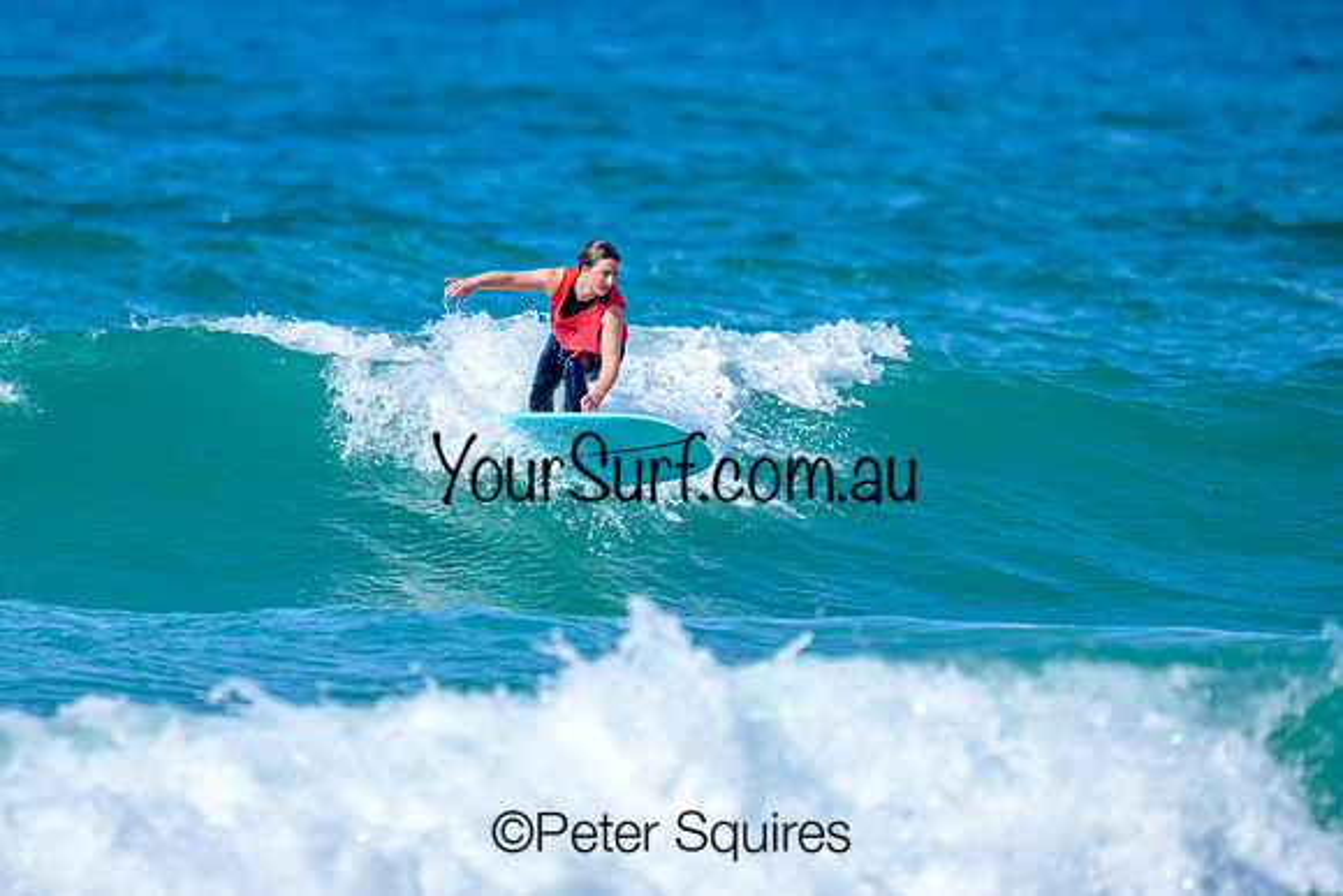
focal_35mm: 1100
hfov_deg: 1.9
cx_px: 457
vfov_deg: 1.3
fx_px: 41043
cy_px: 390
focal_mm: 800
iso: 320
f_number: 6.3
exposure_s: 1/2000
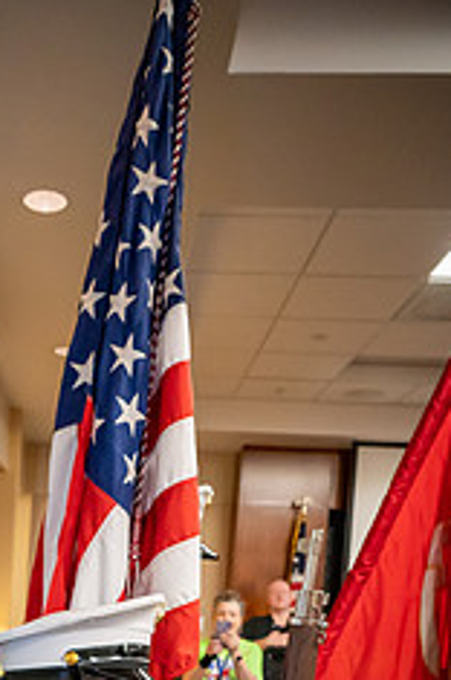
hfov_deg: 27.8
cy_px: 648
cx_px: 25
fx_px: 867
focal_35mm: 46
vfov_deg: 38.9
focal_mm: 24
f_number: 5
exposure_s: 1/160
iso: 8000
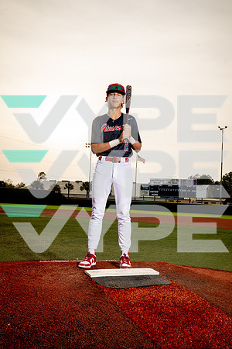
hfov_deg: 37.9
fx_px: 338
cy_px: 174
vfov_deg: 54.4
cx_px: 116
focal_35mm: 35
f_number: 11
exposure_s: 1/250
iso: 250
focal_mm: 35
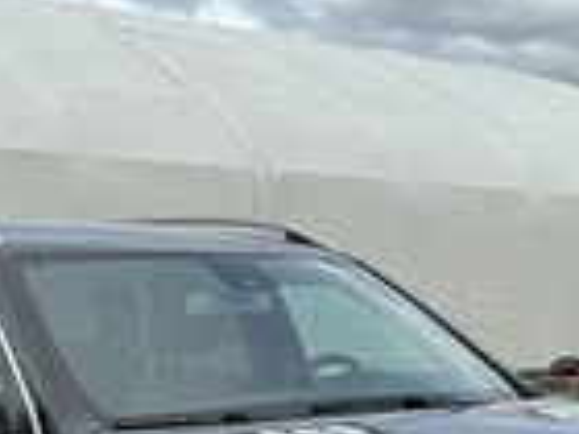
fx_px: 1338
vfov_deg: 17.3
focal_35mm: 80
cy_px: 570
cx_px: 285
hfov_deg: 24.4
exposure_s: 1/997
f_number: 1.8
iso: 25
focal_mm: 3
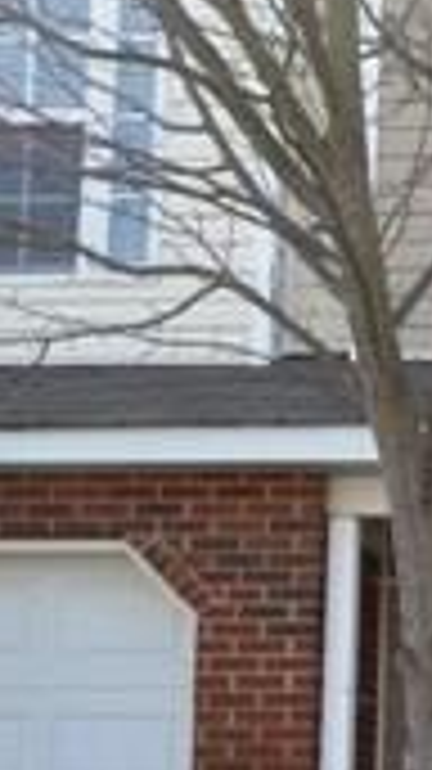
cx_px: 1098
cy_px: 313
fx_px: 3120
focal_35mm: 153
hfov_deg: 7.3
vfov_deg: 14.1
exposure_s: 1/250
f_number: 5.6
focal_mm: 26
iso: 110
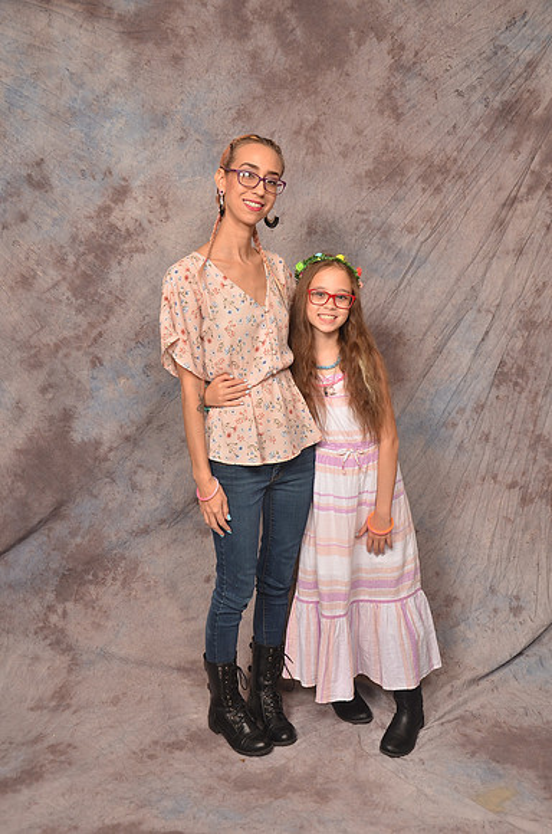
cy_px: 417
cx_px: 276
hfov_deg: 34.1
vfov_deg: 49.6
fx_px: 901
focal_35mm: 39
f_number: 5.6
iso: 200
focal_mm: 26
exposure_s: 1/60
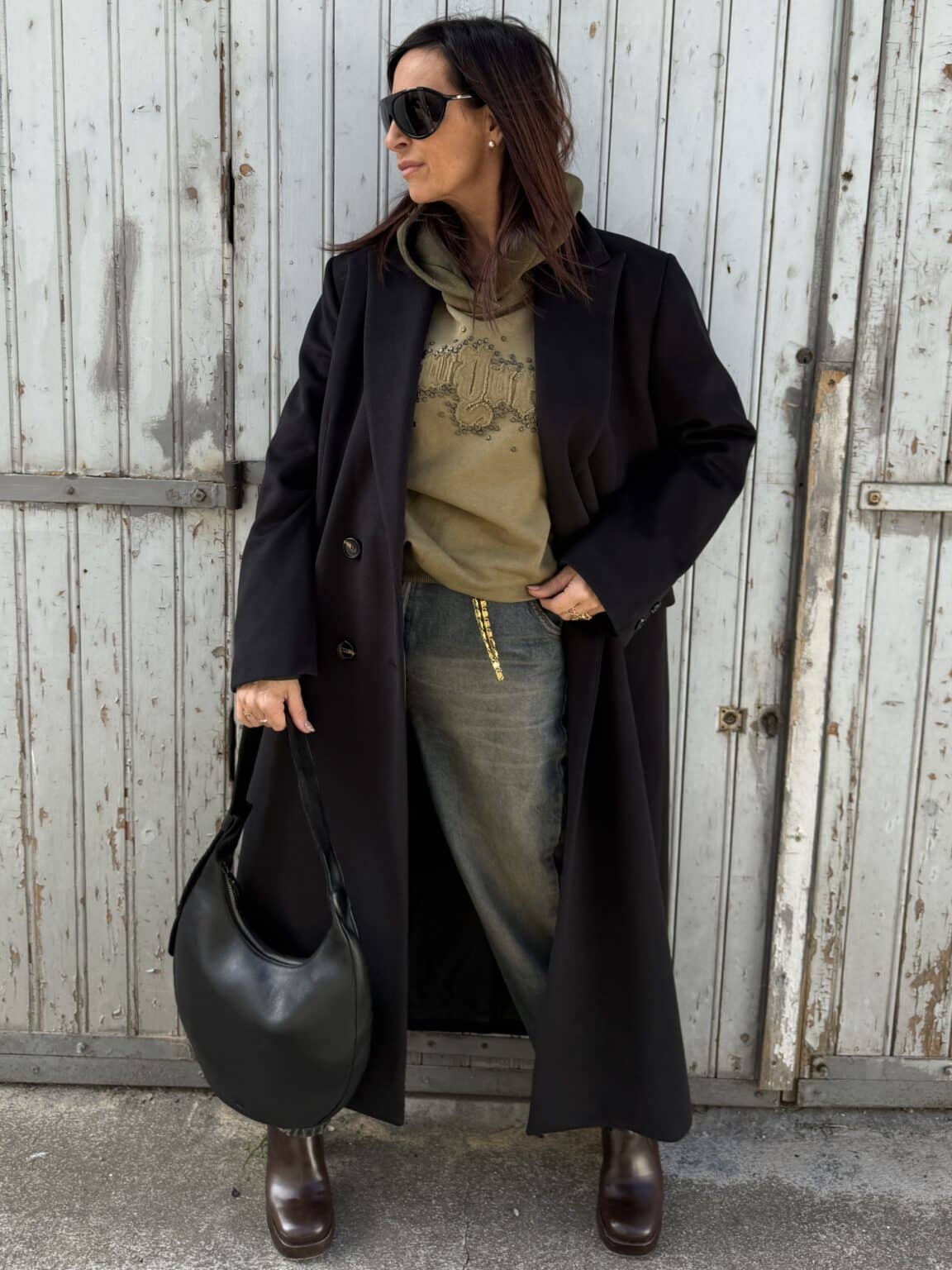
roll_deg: -0.6
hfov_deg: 56.8
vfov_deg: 71.6
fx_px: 880
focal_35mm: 24
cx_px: 476
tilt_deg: -9.8
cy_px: 635
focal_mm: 6.76
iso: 80
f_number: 1.78
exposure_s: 1/813
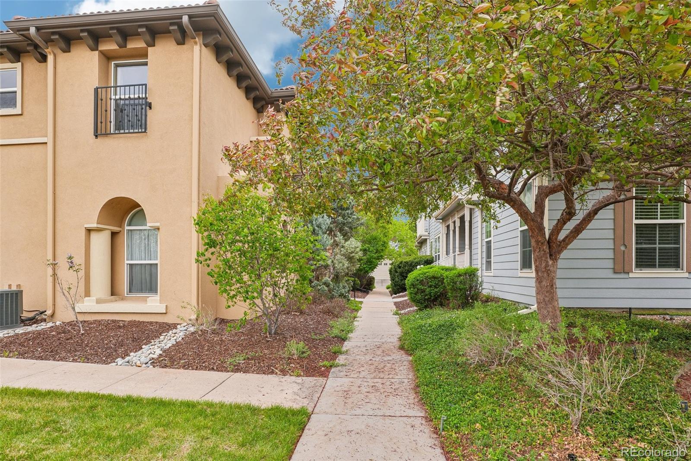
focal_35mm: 20
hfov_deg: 85.4
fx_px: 374
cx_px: 346
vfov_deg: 63.2
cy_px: 230
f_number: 8
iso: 100
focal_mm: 13
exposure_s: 1/90
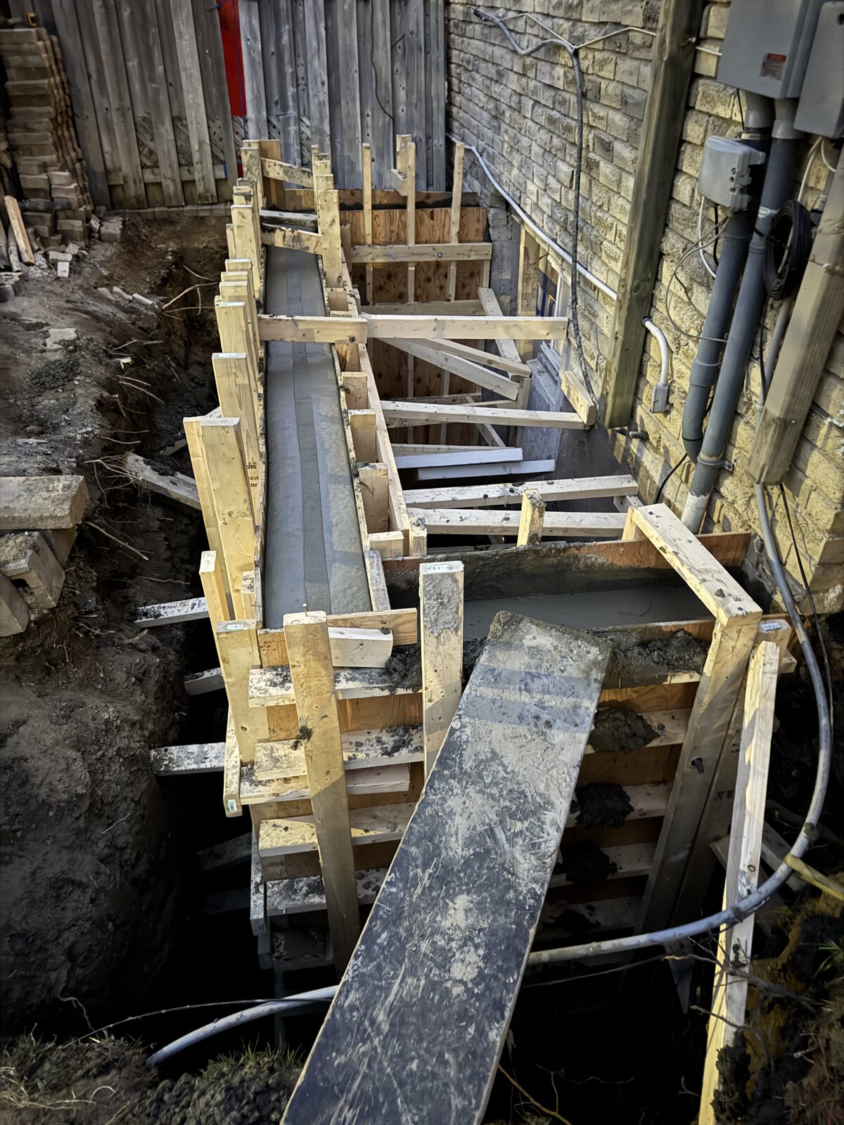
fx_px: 780
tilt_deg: -36.1
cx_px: 422
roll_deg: -0.3
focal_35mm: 24
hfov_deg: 56.8
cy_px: 562
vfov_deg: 71.6
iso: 2000
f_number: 1.78
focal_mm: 6.76
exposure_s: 1/5
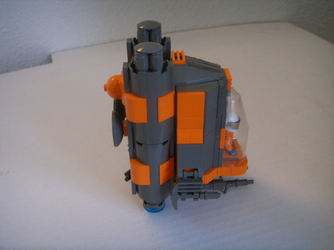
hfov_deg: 47.9
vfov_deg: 36.8
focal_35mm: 39
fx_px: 376
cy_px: 125
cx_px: 167
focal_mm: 6.6
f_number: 3.5
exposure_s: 1/60
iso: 100
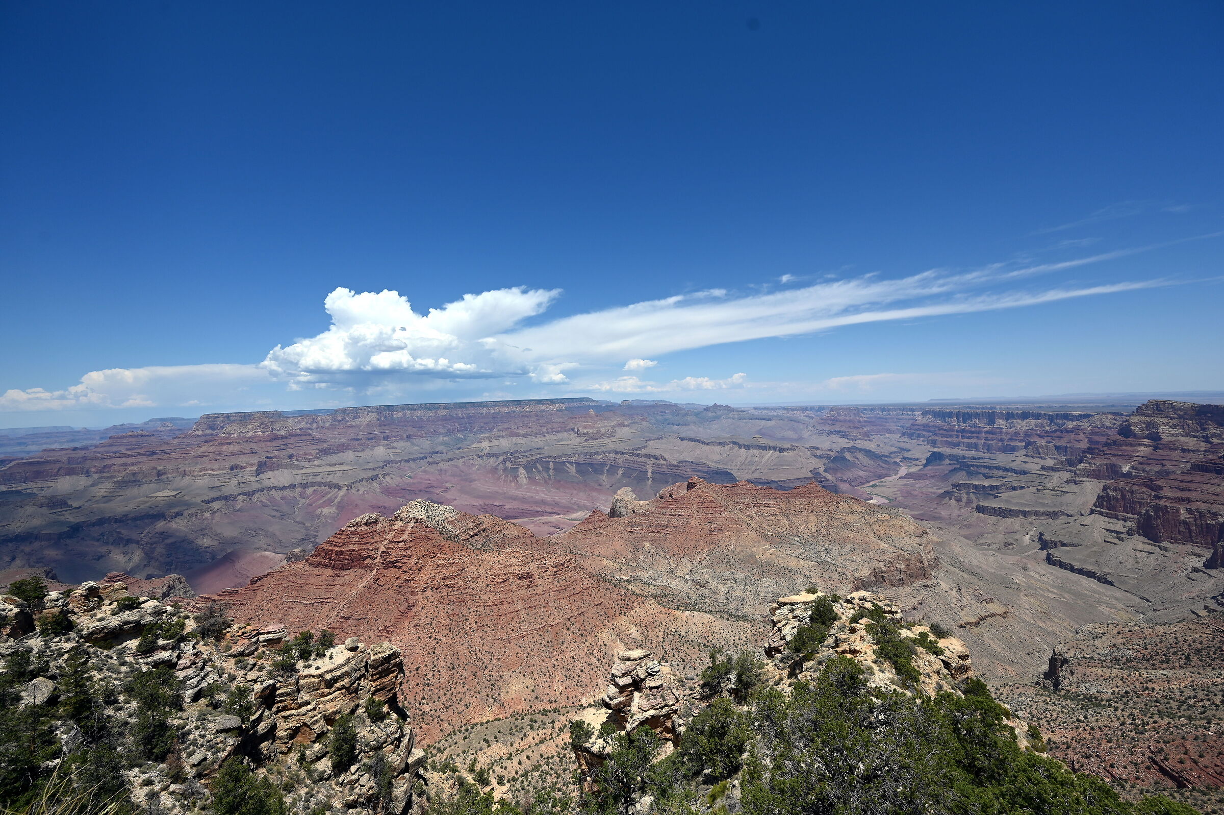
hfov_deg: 104.3
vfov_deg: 81.1
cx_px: 612
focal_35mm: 14
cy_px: 408
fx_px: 476
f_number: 7.1
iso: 100
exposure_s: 1/800
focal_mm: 14
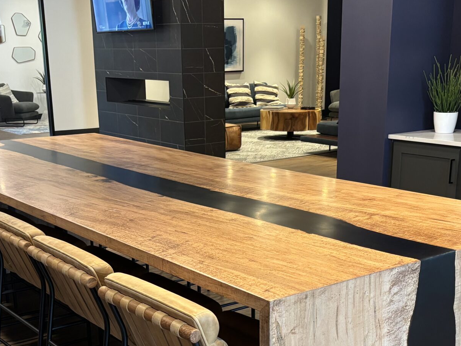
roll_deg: +0.2
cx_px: 218
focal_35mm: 55
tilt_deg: -19.2
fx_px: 733
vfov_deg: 25.9
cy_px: 296
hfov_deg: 34.9
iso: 200
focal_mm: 5.96
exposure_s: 1/60
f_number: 1.6
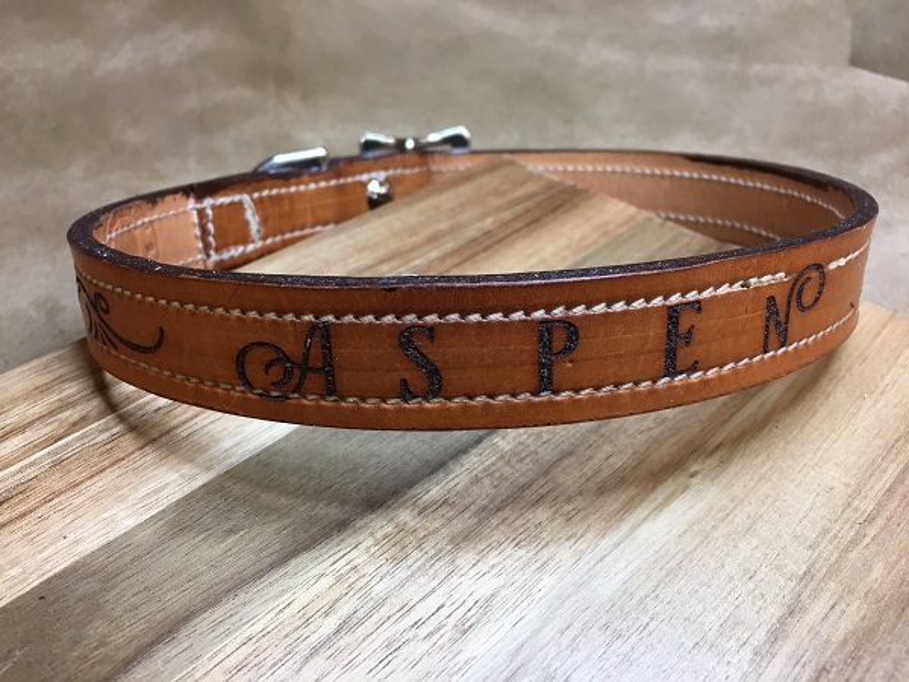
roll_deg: -1.1
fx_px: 762
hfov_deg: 61.7
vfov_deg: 48.2
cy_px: 341
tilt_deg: -36.2
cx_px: 454
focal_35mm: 29
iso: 40
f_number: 2.2
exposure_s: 1/30
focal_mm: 4.15
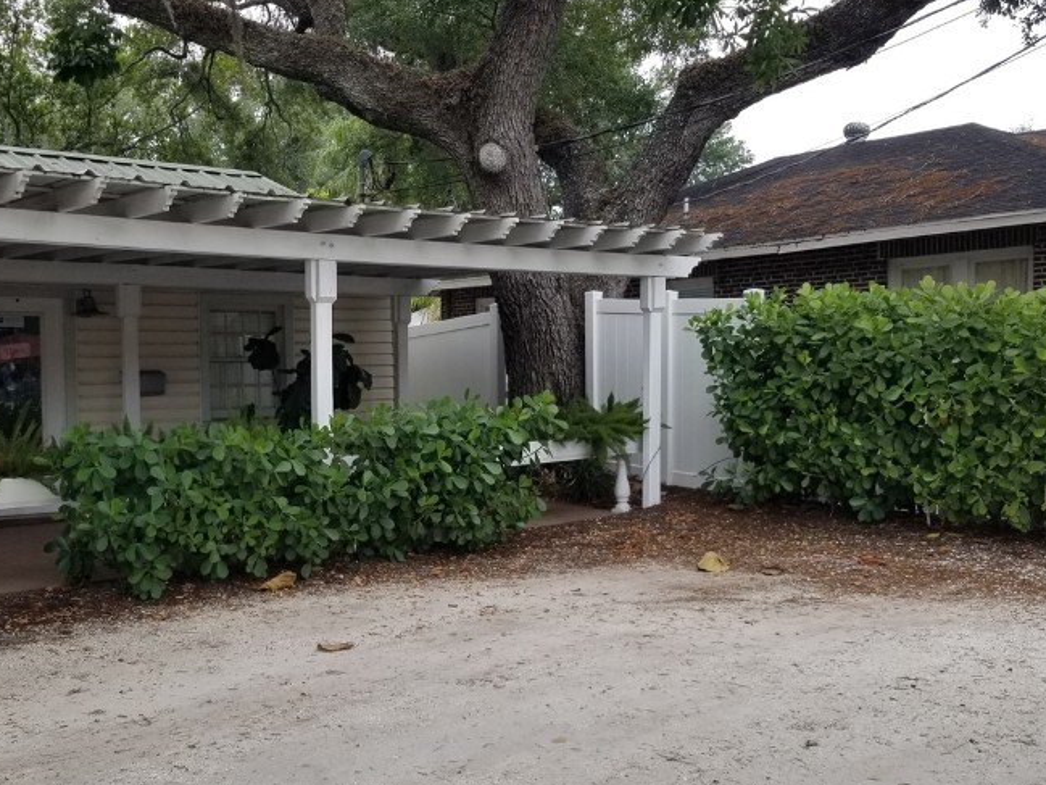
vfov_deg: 35.1
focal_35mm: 41
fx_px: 1239
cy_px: 434
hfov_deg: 45.4
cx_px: 390
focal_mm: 4.3
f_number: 1.7
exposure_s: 1/890
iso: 50
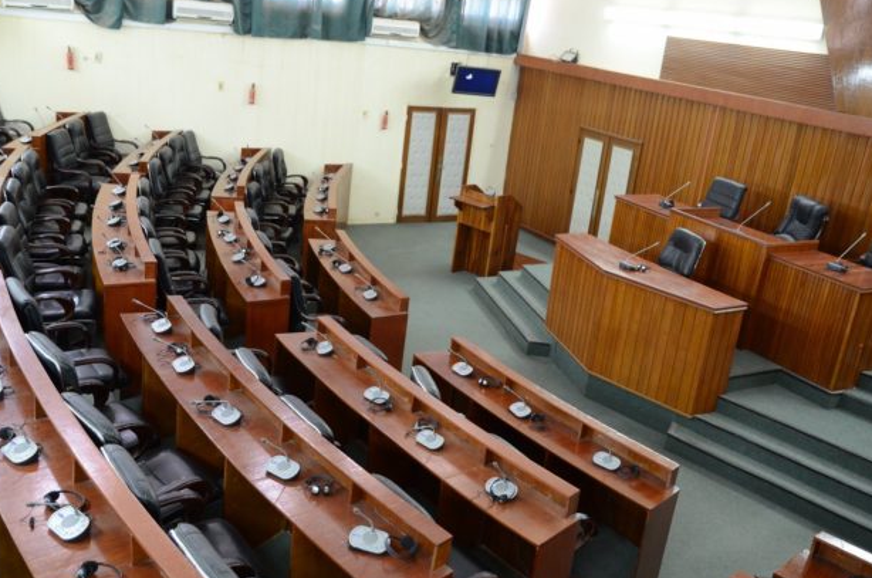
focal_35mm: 34
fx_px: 822
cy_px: 283
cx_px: 405
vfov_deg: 38.7
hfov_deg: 55.8
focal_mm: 20
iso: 1250
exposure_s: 1/20
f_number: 5
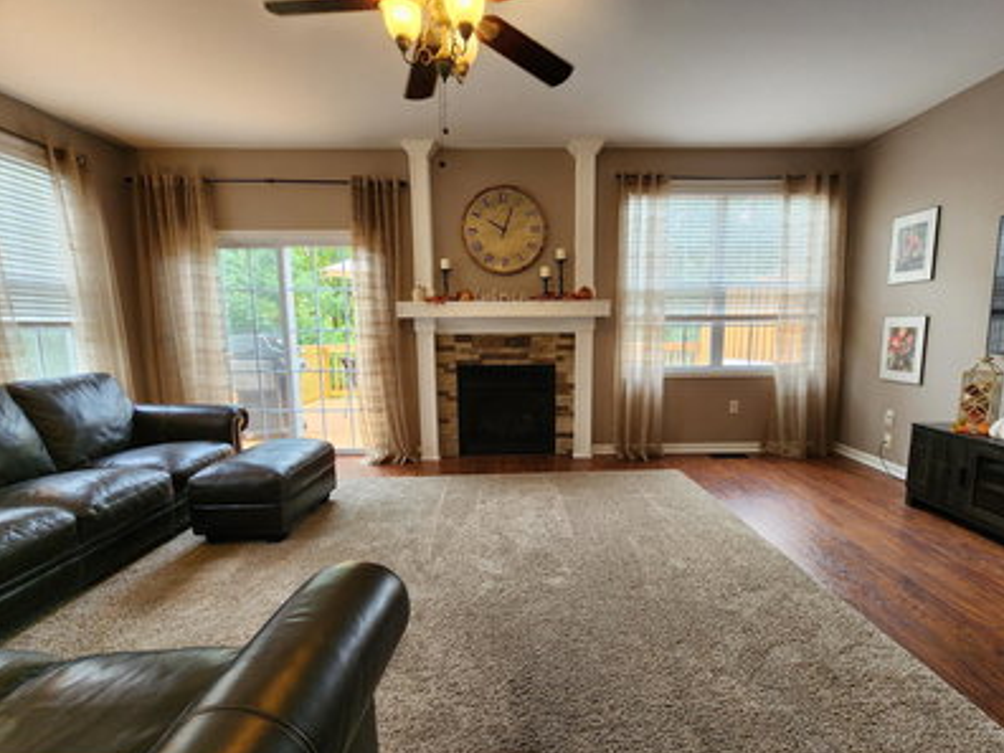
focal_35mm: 14
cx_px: 536
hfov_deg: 101.9
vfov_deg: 85.6
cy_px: 398
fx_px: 406
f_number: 2.2
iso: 160
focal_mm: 2.2
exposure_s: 1/60.2
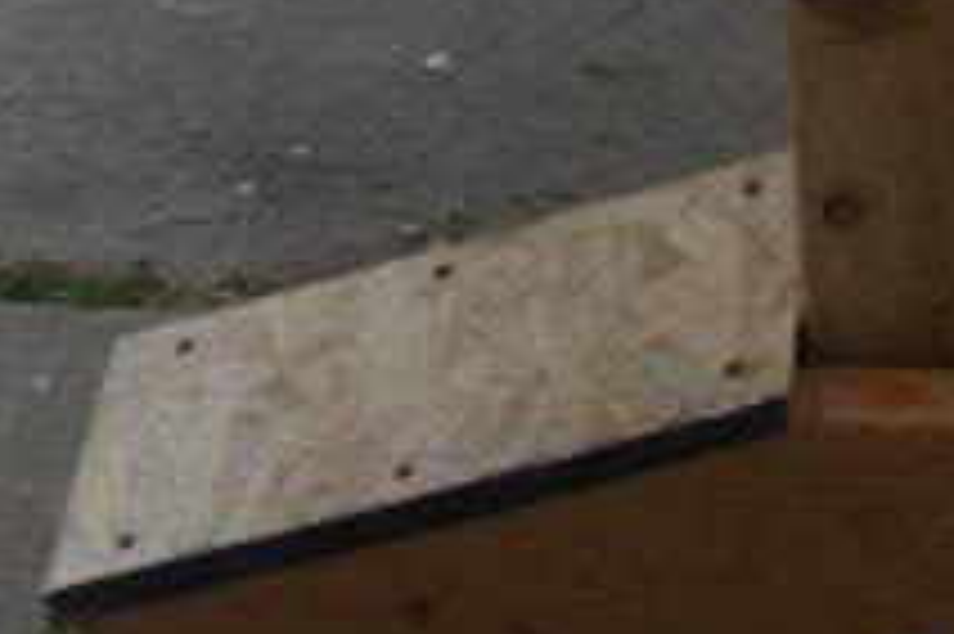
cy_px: -818
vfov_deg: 7.2
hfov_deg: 11.2
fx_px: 4793
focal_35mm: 181
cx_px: 1148
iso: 64
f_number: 3.5
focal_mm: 6.3
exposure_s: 1/152
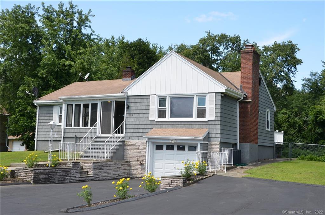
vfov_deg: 29.7
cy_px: 108
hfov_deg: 43.7
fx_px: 405
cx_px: 162
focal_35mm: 45
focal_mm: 30
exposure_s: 1/250
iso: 160
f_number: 8
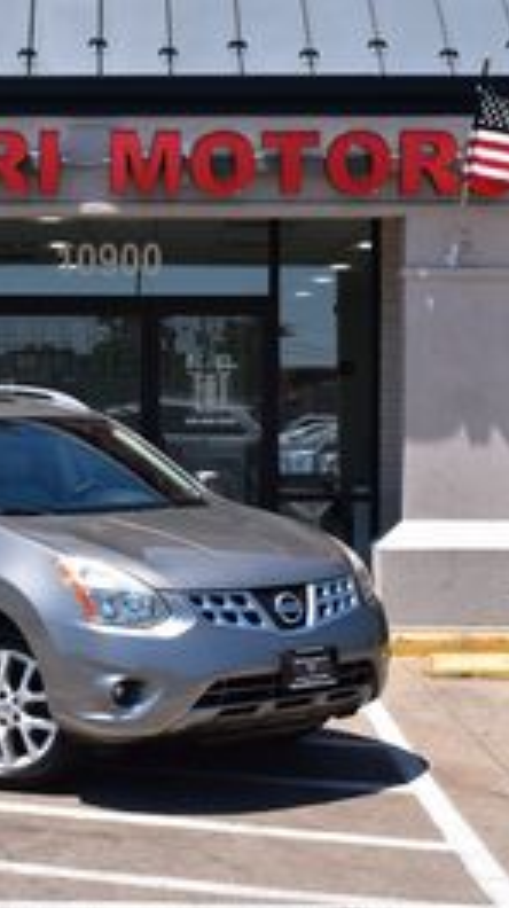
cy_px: 454
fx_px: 1775
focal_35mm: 74
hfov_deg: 16.2
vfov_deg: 28.7
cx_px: 103
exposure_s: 1/500
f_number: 11
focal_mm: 31
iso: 400
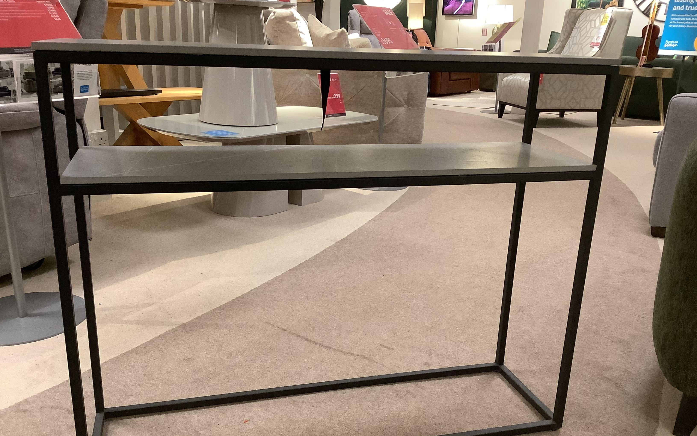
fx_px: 627
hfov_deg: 58.1
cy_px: 248
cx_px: 349
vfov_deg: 38.2
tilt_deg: -19.5
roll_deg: -2.1
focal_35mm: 33
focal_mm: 3.3
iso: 250
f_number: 2.4
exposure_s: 1/50
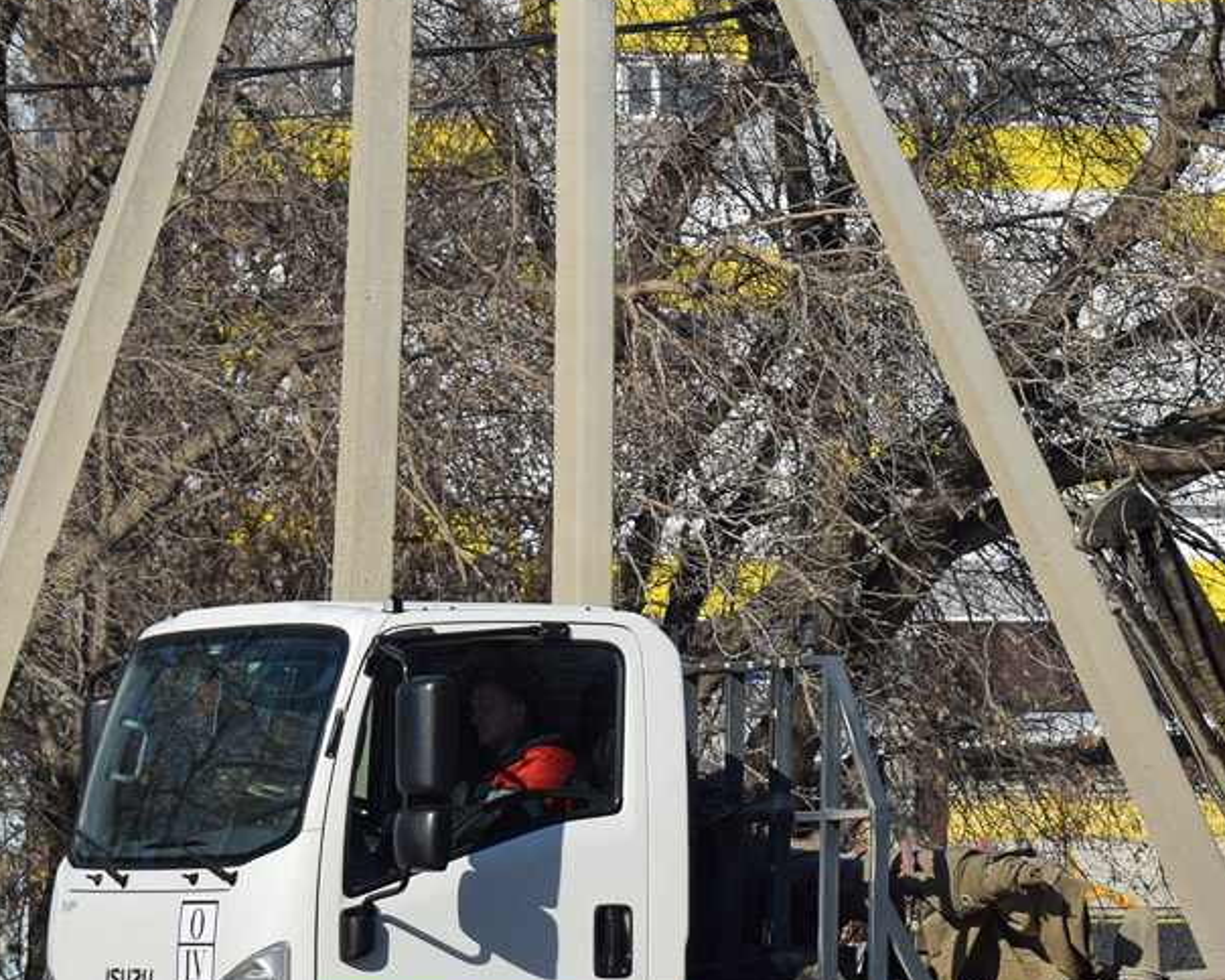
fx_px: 5580
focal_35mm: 154
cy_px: 749
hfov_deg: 12.5
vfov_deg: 10.0
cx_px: 819
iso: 100
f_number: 5.6
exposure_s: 1/800
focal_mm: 55
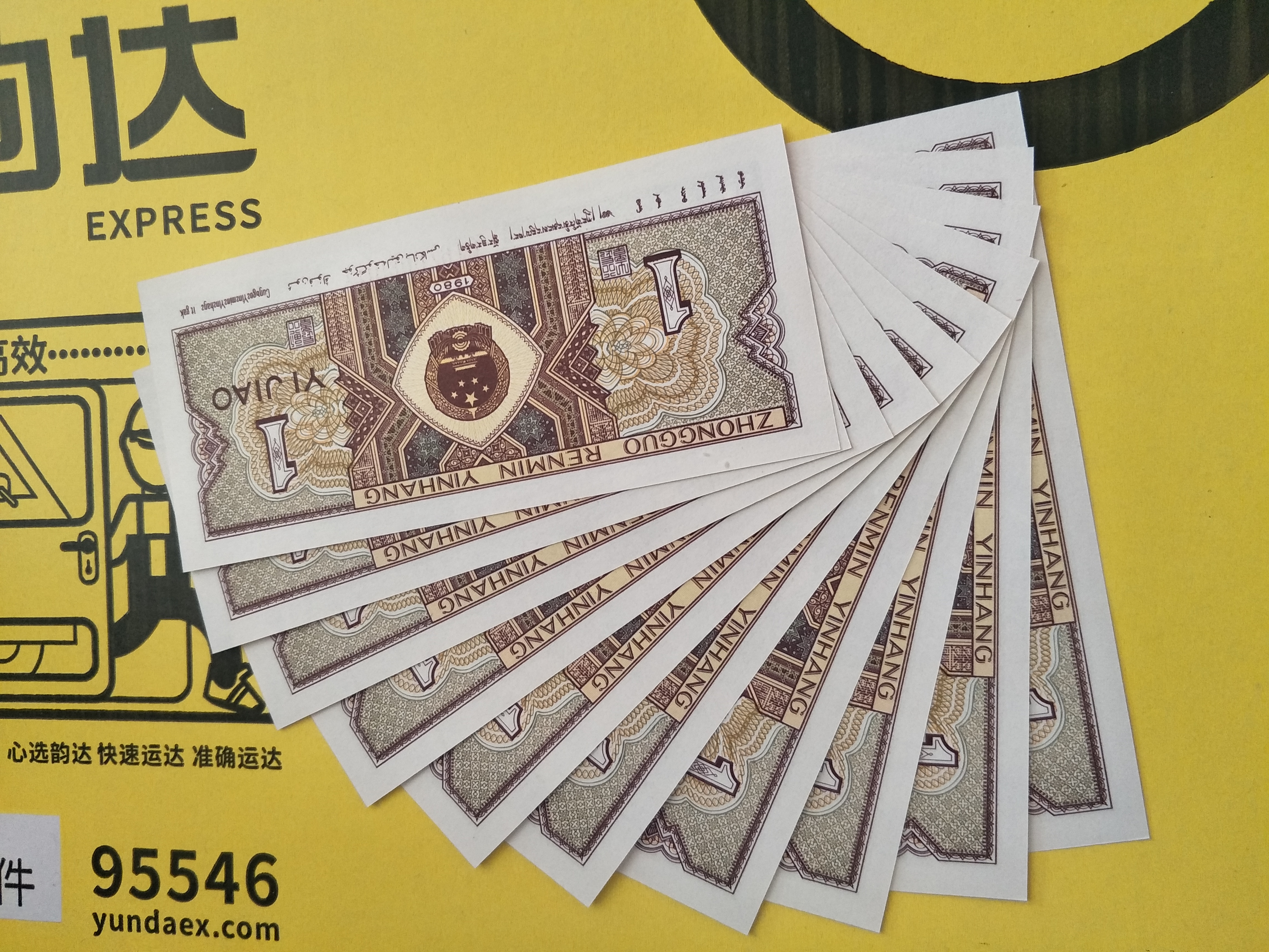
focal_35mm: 22
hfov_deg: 76.4
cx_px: 634
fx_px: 807
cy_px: 476
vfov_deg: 61.1
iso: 261
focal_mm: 3.79
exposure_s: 1/33
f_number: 1.7
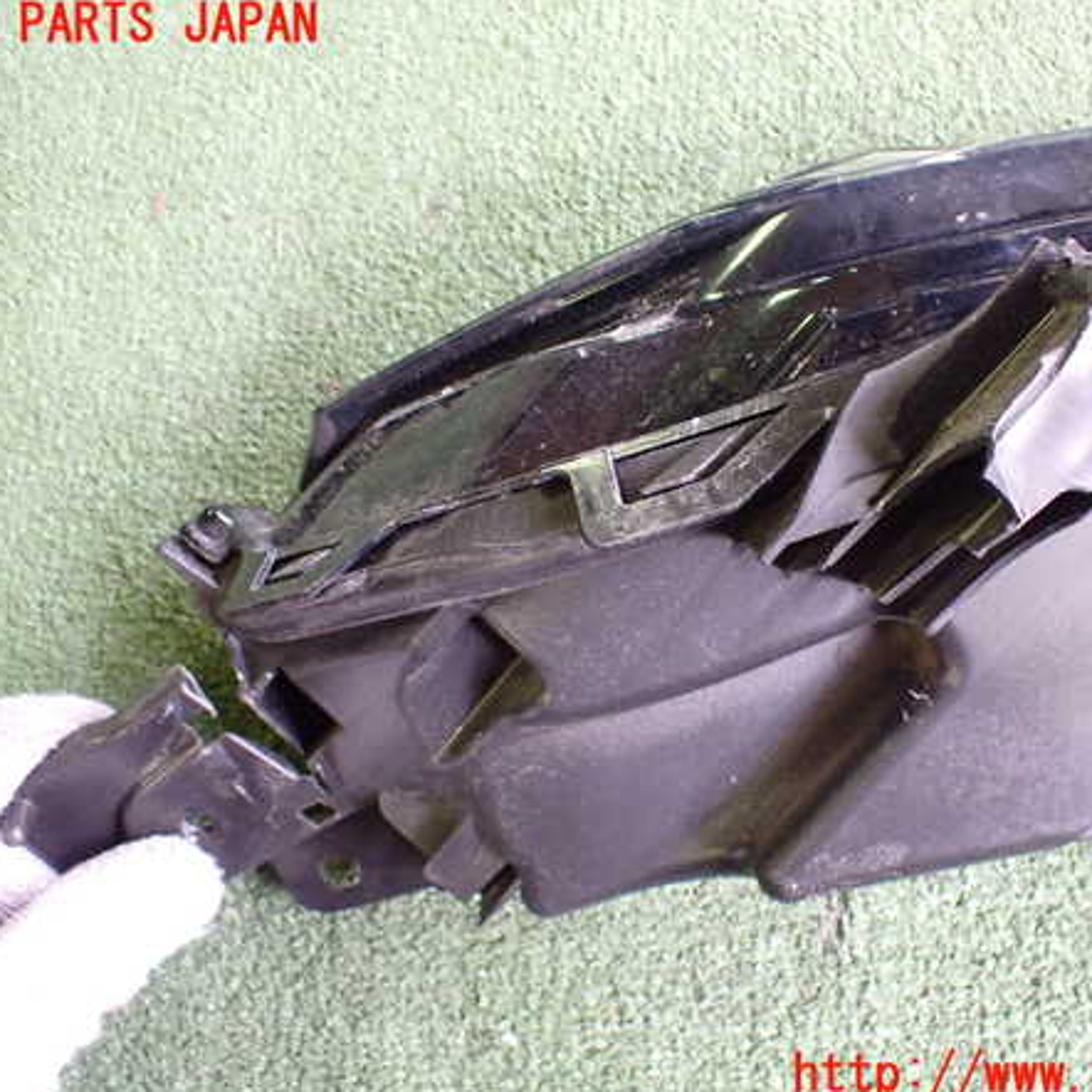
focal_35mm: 36
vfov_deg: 46.0
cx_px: 610
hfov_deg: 46.0
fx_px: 1285
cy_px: 551
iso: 800
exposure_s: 1/50
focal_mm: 5.4
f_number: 2.3
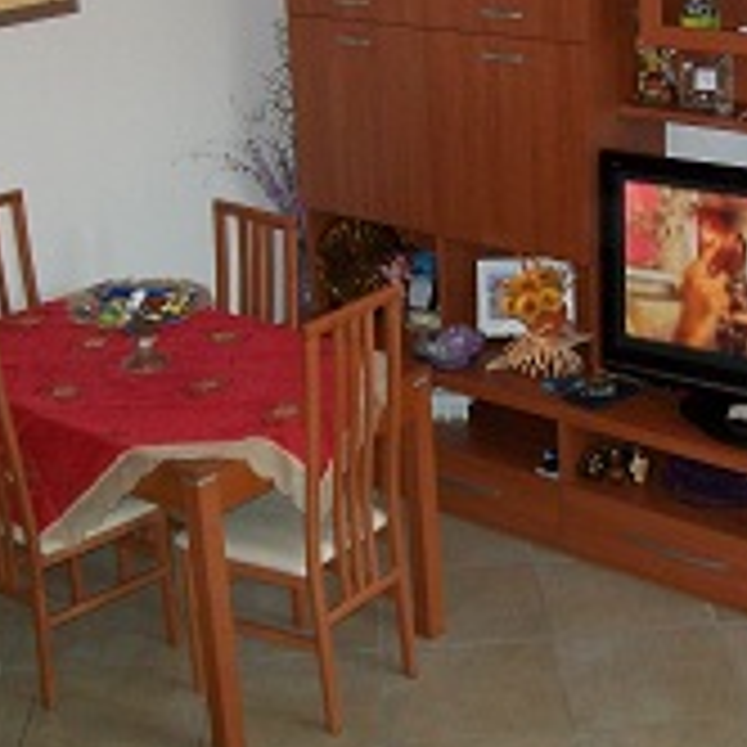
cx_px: 454
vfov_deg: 25.6
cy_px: 248
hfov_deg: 25.7
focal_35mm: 67
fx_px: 1636
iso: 160
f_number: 2.7
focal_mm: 6
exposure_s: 1/60
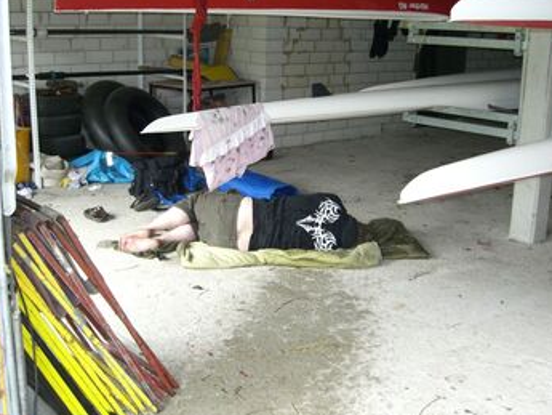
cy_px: 192
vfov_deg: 32.9
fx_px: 702
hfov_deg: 42.9
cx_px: 278
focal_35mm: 44
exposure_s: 1/80
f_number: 2.8
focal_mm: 7.9
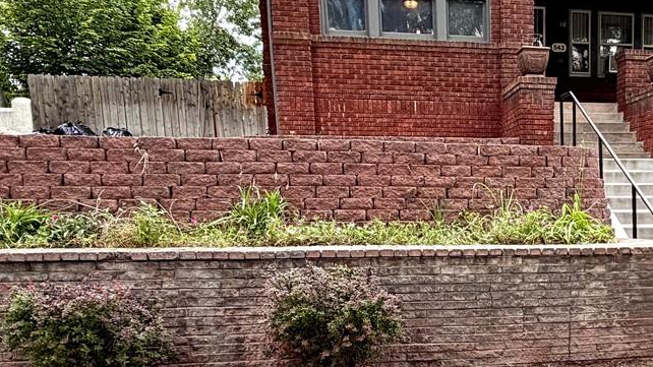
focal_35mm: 38
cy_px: 296
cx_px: 531
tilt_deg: -8.2
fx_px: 658
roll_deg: +1.0
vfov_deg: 30.4
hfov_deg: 49.4
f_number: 2.2
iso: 64
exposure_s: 1/461
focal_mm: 2.22
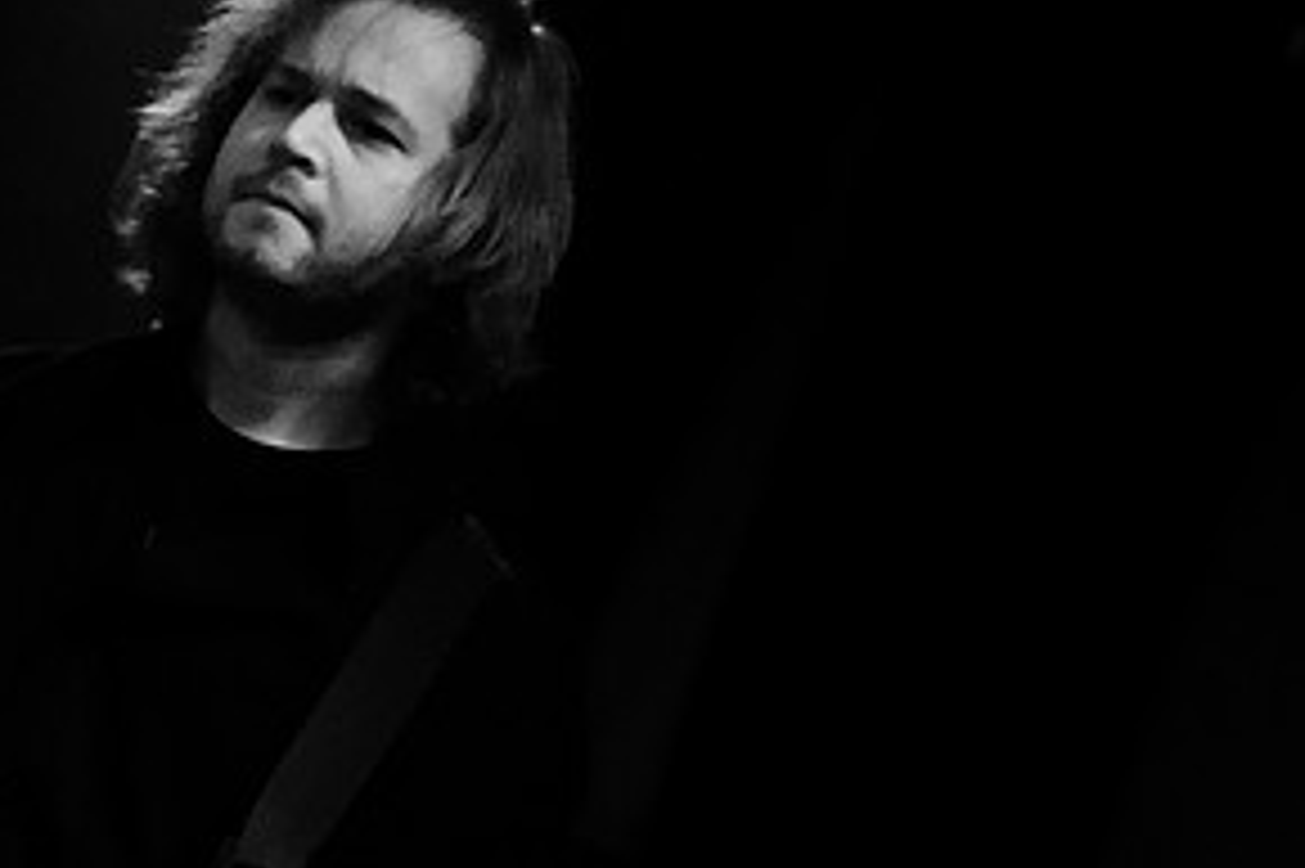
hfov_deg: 22.3
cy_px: 627
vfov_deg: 15.1
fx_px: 3261
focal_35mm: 90
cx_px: 243
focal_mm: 30
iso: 2000
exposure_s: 1/125
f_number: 1.8
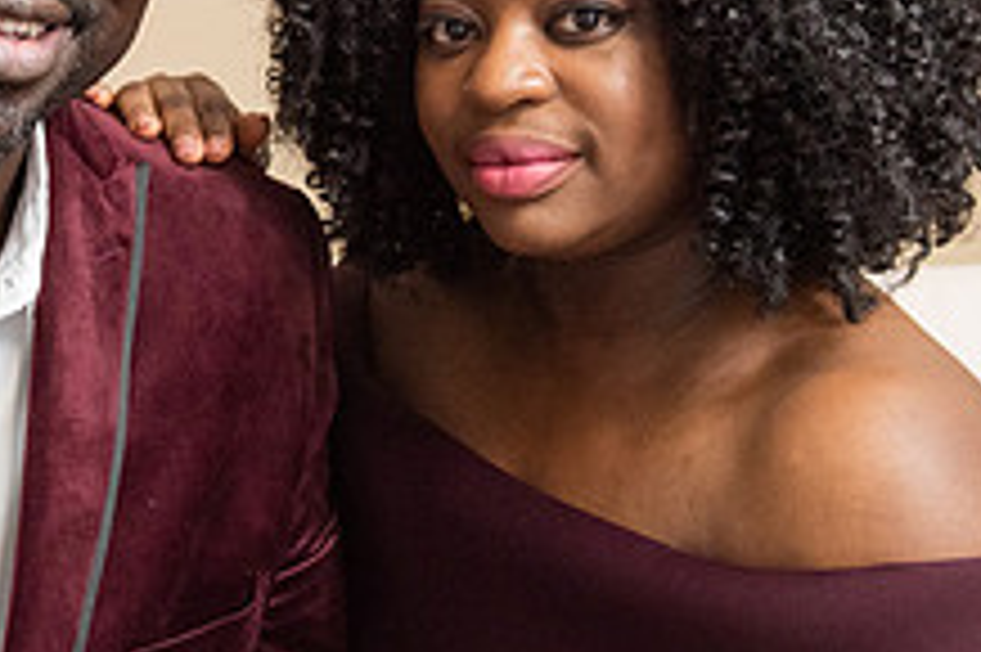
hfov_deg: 20.3
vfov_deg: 13.8
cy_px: 204
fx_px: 2696
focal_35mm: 99
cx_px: 114
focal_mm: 35
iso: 1600
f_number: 4
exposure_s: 1/200
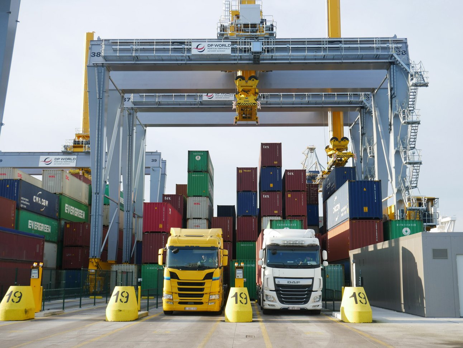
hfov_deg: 42.9
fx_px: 589
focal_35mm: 44
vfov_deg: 32.9
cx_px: 232
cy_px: 174
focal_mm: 22
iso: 200
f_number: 5.6
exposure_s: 1/200
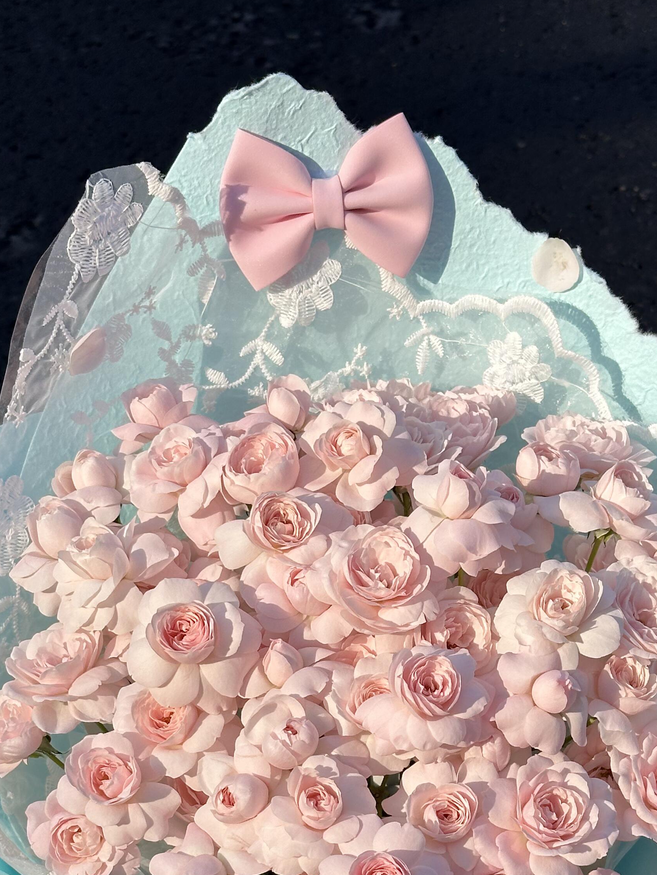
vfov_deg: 22.5
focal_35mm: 86
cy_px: 685
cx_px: 397
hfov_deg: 17.2
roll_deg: +0.5
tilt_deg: -42.6
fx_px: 2176
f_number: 1.78
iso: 64
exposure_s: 1/5000
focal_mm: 6.86
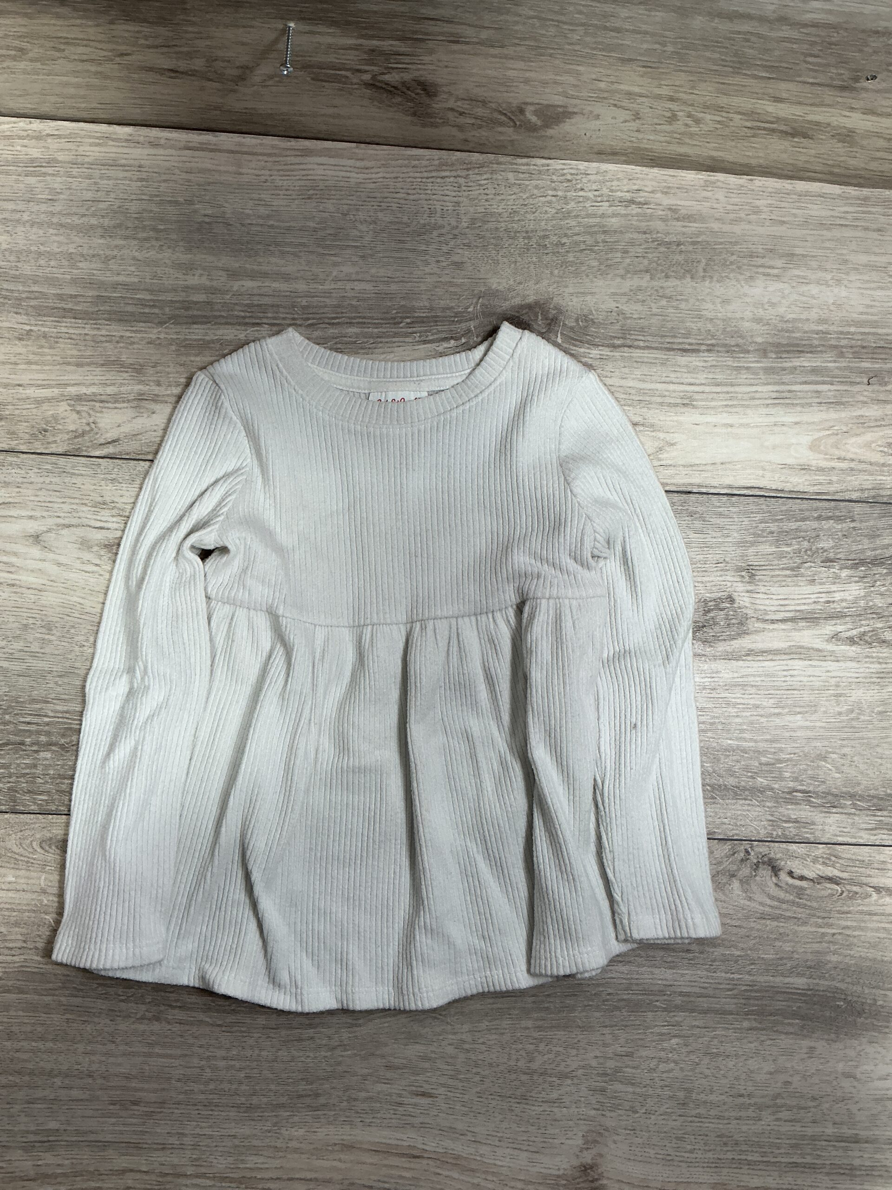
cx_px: 446
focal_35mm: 29
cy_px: 595
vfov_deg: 61.7
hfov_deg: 48.2
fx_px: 996
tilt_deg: -83.6
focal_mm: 3
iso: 64
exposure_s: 1/100
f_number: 1.8
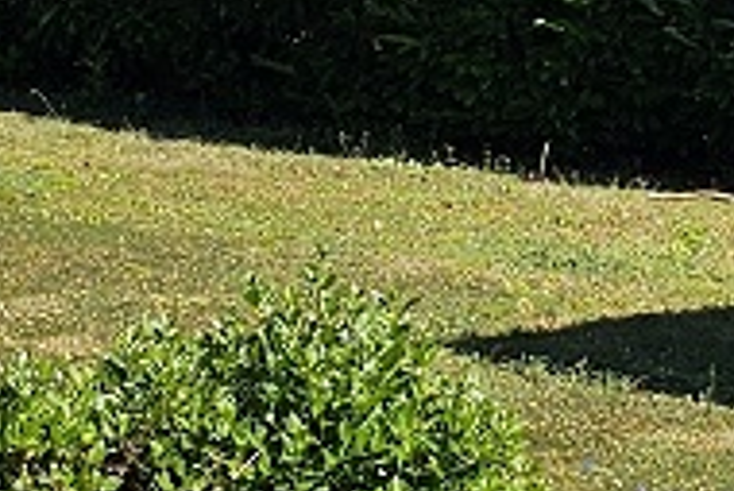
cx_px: 885
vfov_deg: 7.3
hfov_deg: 10.7
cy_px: 99
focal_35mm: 189
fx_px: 3856
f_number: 1.7
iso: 10
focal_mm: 6.3
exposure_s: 1/750
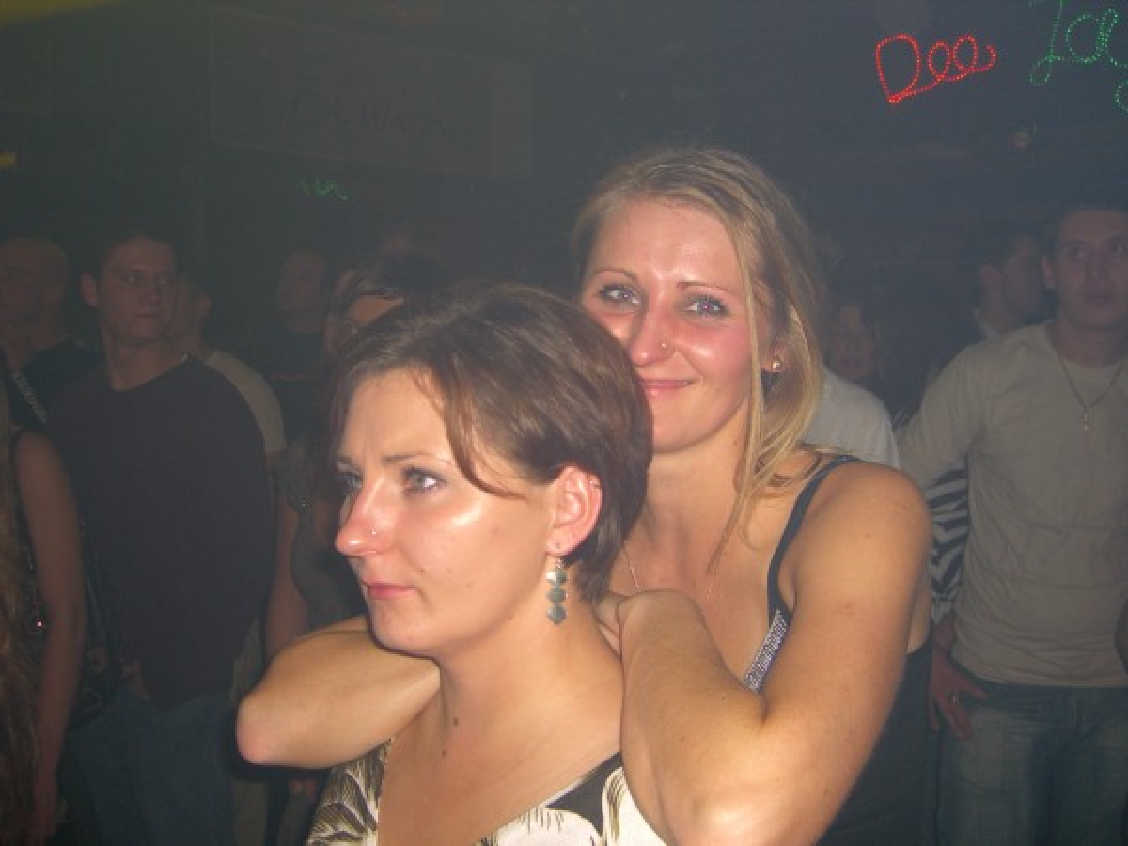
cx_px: 564
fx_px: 1238
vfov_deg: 37.7
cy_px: 423
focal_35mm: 38
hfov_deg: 49.0
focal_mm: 7.9
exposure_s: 1/60
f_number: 2.8
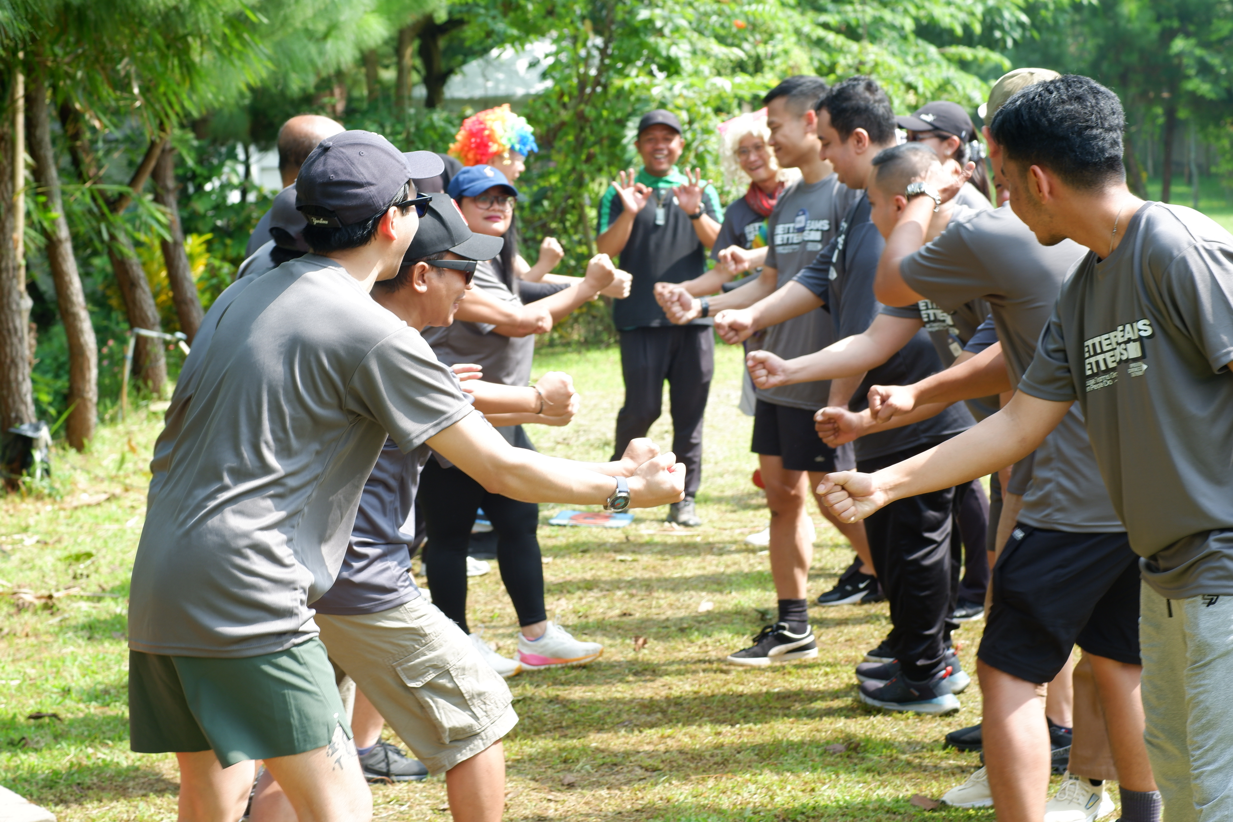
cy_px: 411
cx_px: 616
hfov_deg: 24.2
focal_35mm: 84
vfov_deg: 16.3
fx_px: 2877
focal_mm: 56
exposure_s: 1/150
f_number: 4.5
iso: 200
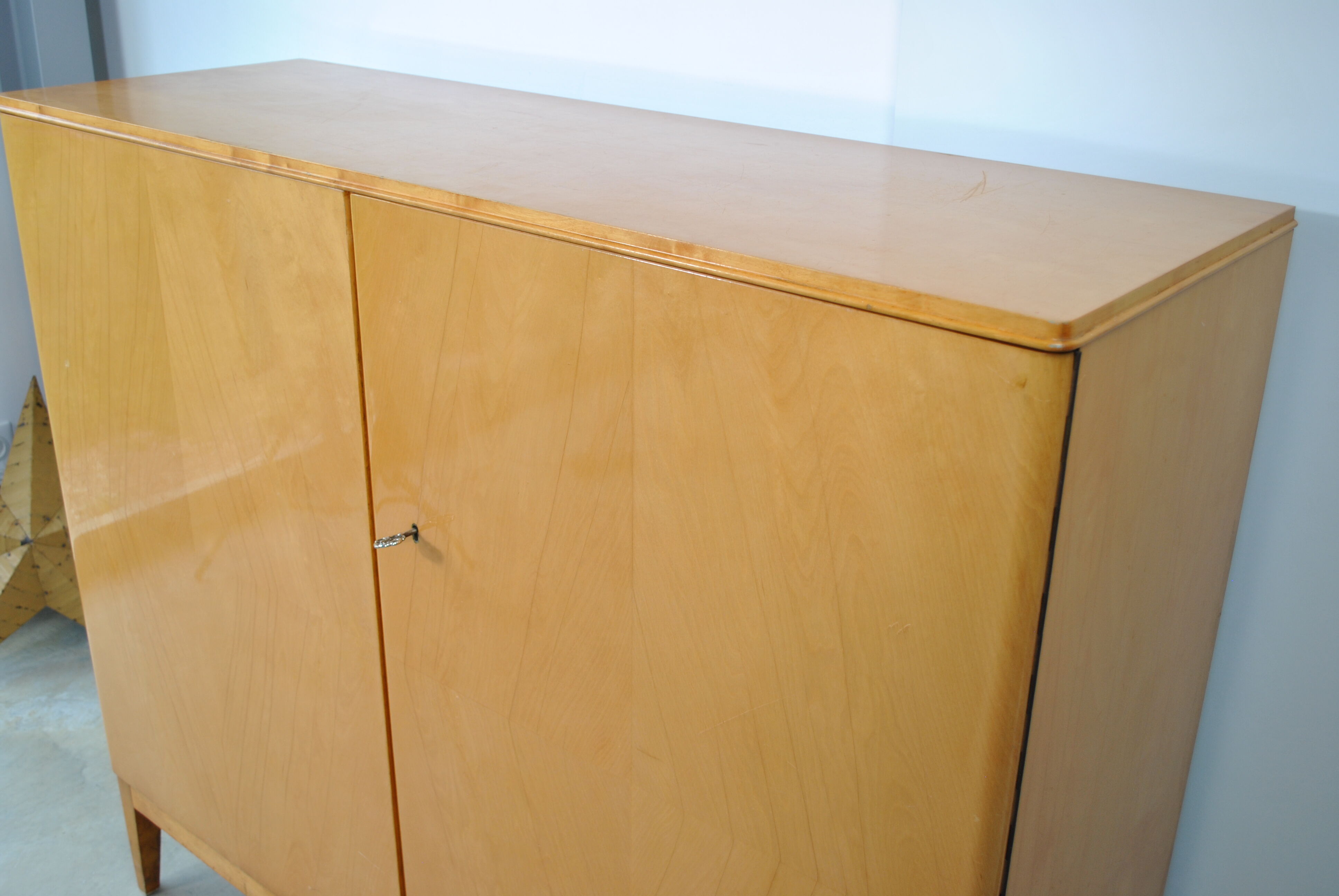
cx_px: 670
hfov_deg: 53.1
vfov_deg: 37.0
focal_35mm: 36
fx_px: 1341
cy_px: 448
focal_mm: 24
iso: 200
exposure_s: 1/40
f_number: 4.5
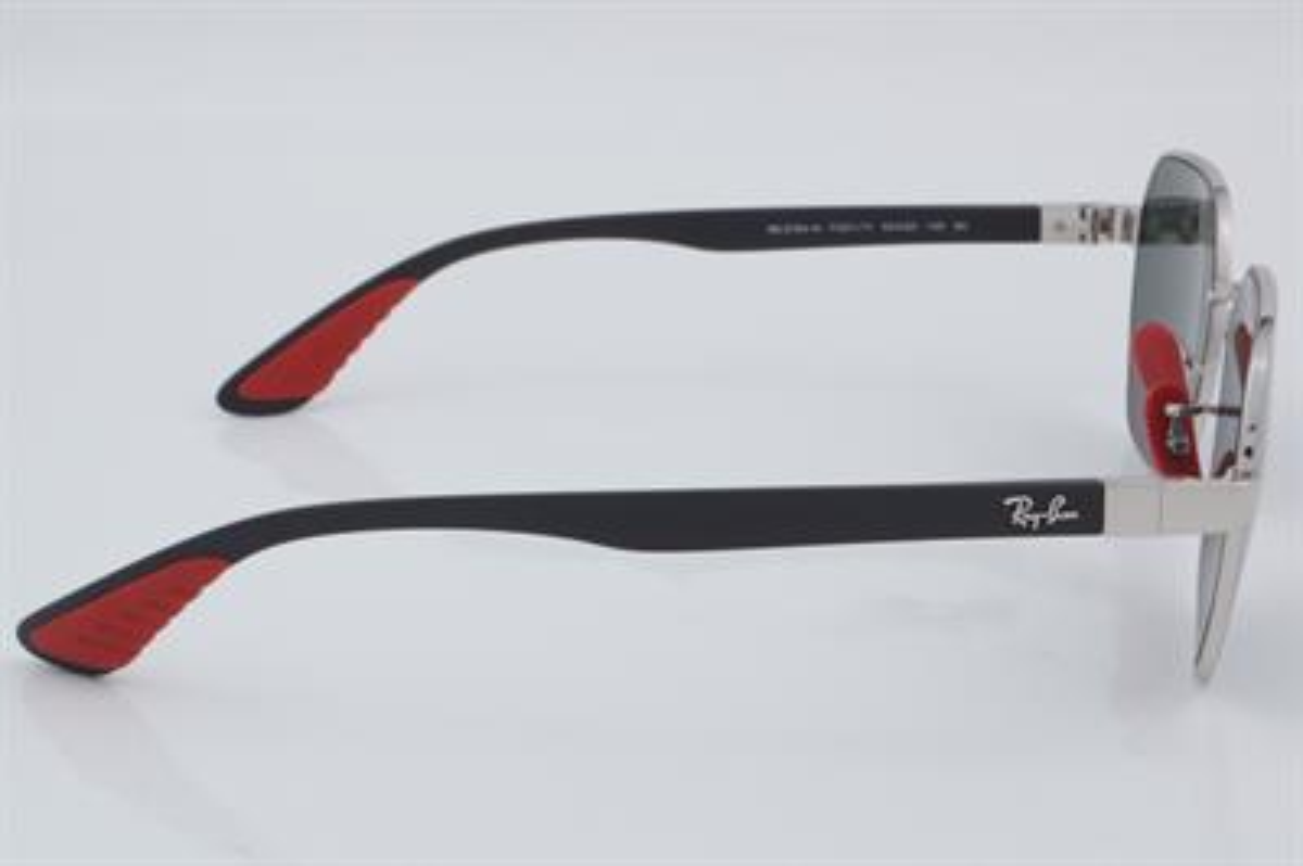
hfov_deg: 24.6
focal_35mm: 82
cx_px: 652
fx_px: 2984
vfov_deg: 16.5
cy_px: 433
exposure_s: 1/4
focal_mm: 55
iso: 100
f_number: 32
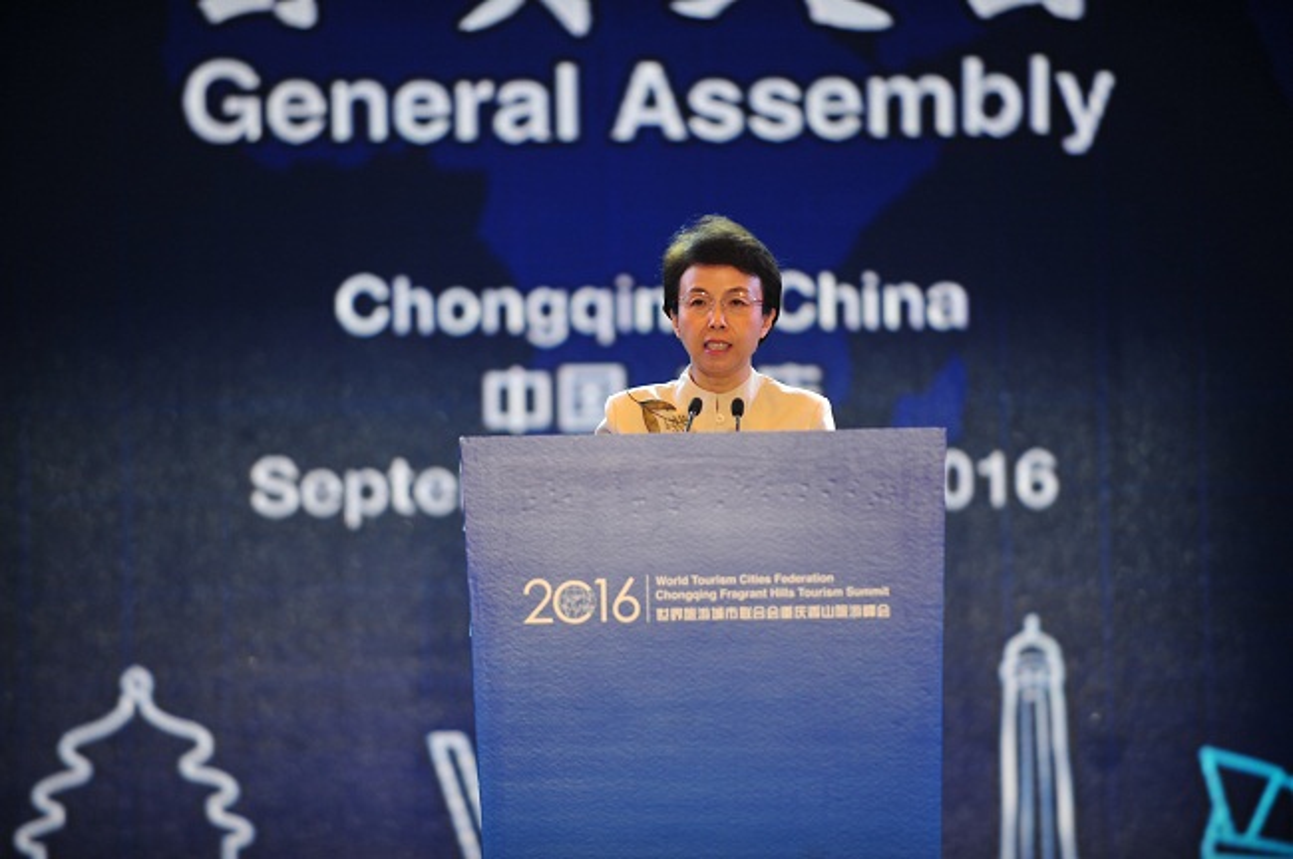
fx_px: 7176
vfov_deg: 6.9
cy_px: 430
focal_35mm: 200
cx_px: 646
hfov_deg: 10.3
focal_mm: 200
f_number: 2.8
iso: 250
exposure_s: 1/80
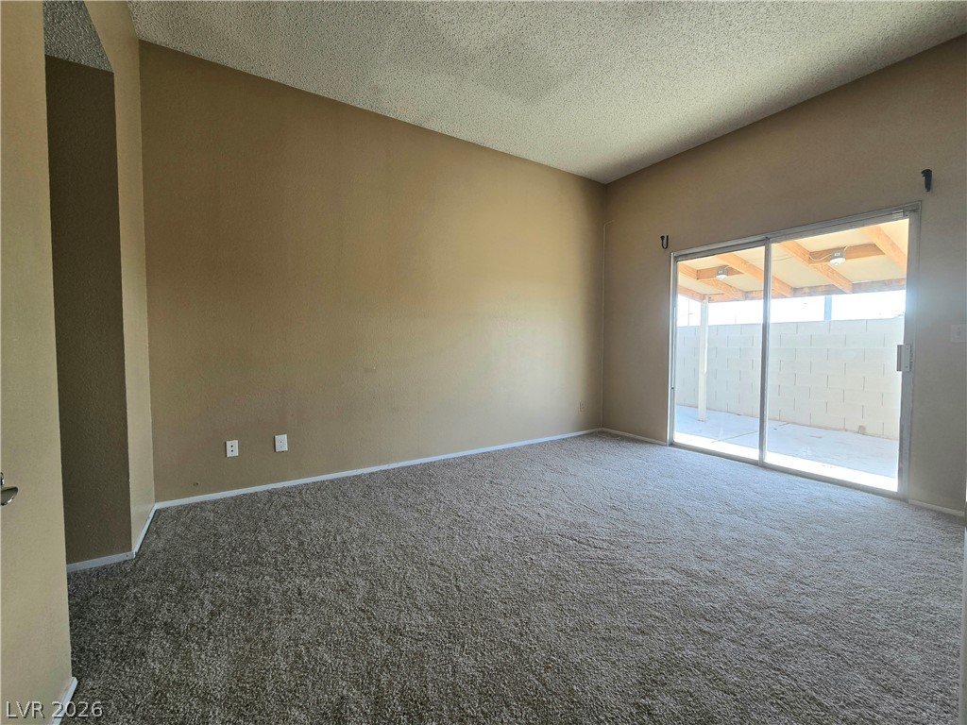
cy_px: 362
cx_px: 484
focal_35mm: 13
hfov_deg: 106.2
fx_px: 363
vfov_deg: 89.9
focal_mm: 2.2
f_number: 2.2
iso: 50
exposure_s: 1/120
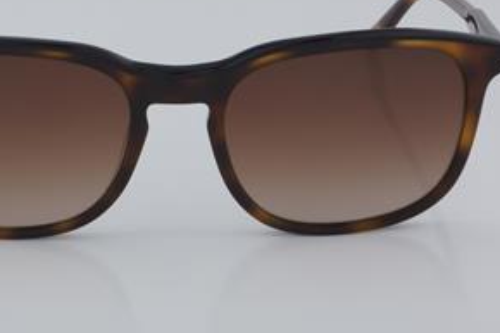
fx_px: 1578
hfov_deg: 18.0
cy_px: 123
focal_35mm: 114
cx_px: 178
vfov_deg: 12.0
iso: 100
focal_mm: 55
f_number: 32
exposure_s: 1/4
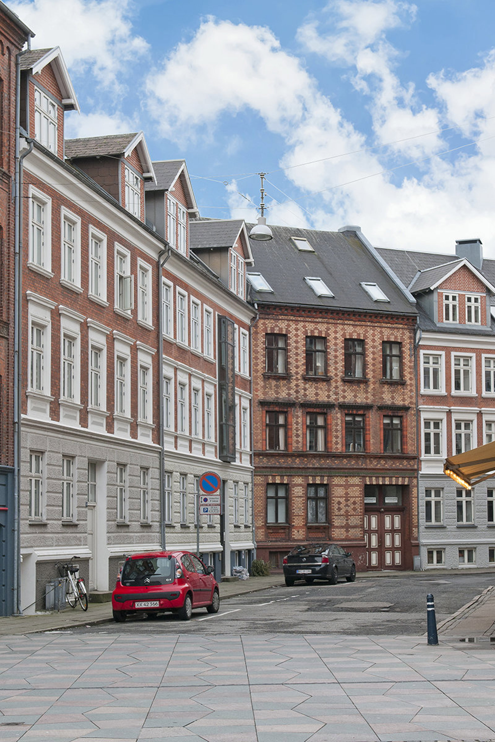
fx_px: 1237
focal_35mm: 60
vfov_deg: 33.4
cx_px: 248
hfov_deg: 22.6
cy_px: 371
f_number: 5.6
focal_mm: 40
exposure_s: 1/125
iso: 400
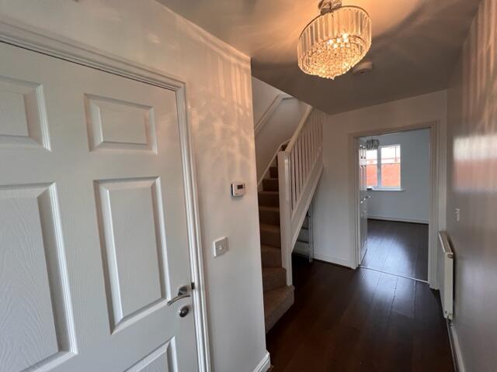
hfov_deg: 106.2
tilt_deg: -3.6
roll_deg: +3.3
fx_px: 187
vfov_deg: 89.9
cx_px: 248
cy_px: 186
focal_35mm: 13
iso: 160
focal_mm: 1.57
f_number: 1.8
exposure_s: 1/100
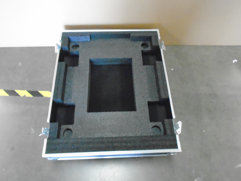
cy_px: 90
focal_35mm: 26
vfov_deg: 53.1
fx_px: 181
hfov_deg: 67.3
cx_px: 120
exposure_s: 1/50
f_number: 3.2
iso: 1600
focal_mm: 4.6
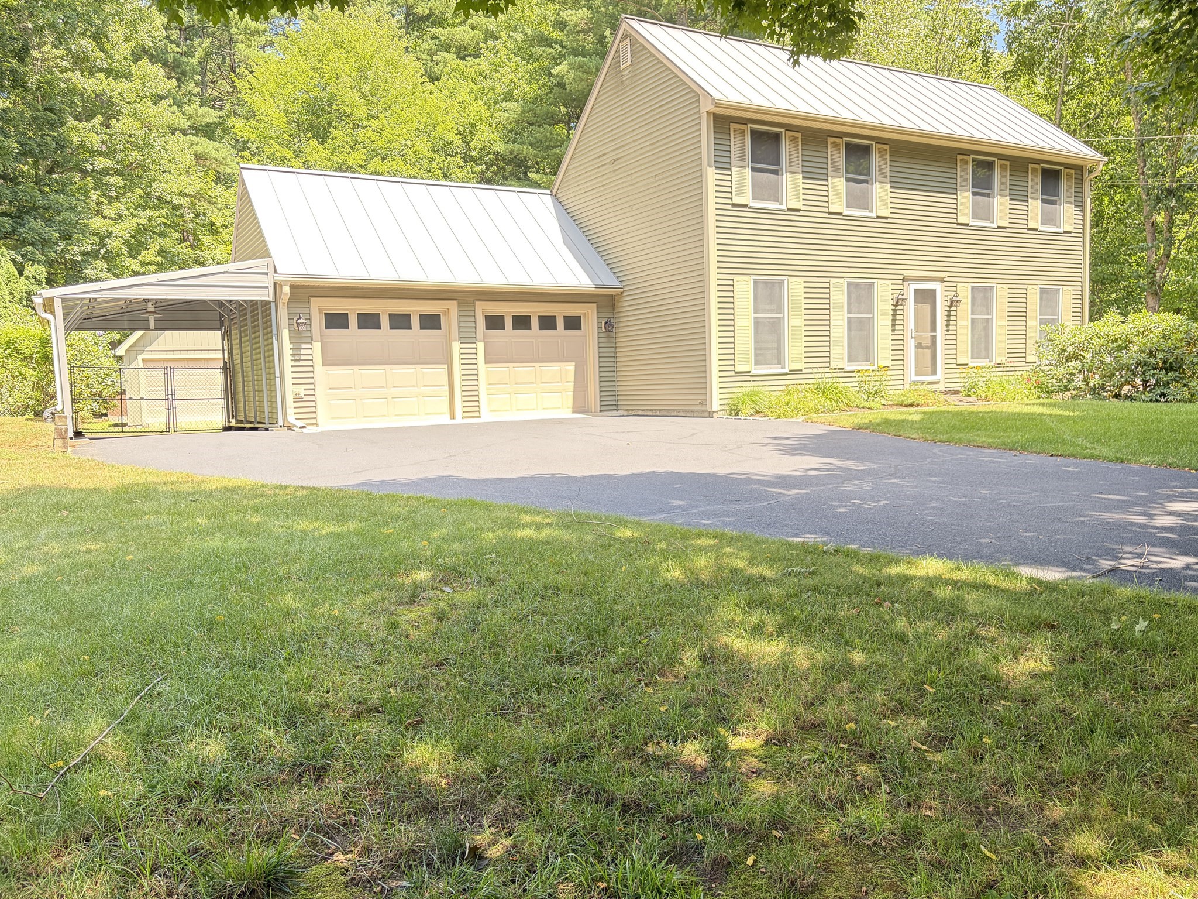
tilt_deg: -3.7
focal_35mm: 26
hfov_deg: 67.3
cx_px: 599
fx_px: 900
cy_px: 450
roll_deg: +3.2
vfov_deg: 53.1
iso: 125
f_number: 1.6
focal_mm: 5.96
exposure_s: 1/134
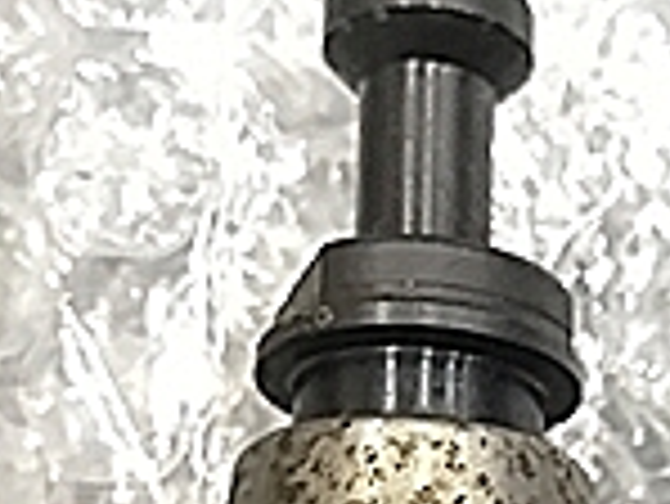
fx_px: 2324
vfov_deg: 11.4
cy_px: 940
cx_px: 877
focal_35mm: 120
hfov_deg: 15.6
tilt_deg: -84.4
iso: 50
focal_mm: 3.99
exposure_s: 1/15
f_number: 1.8
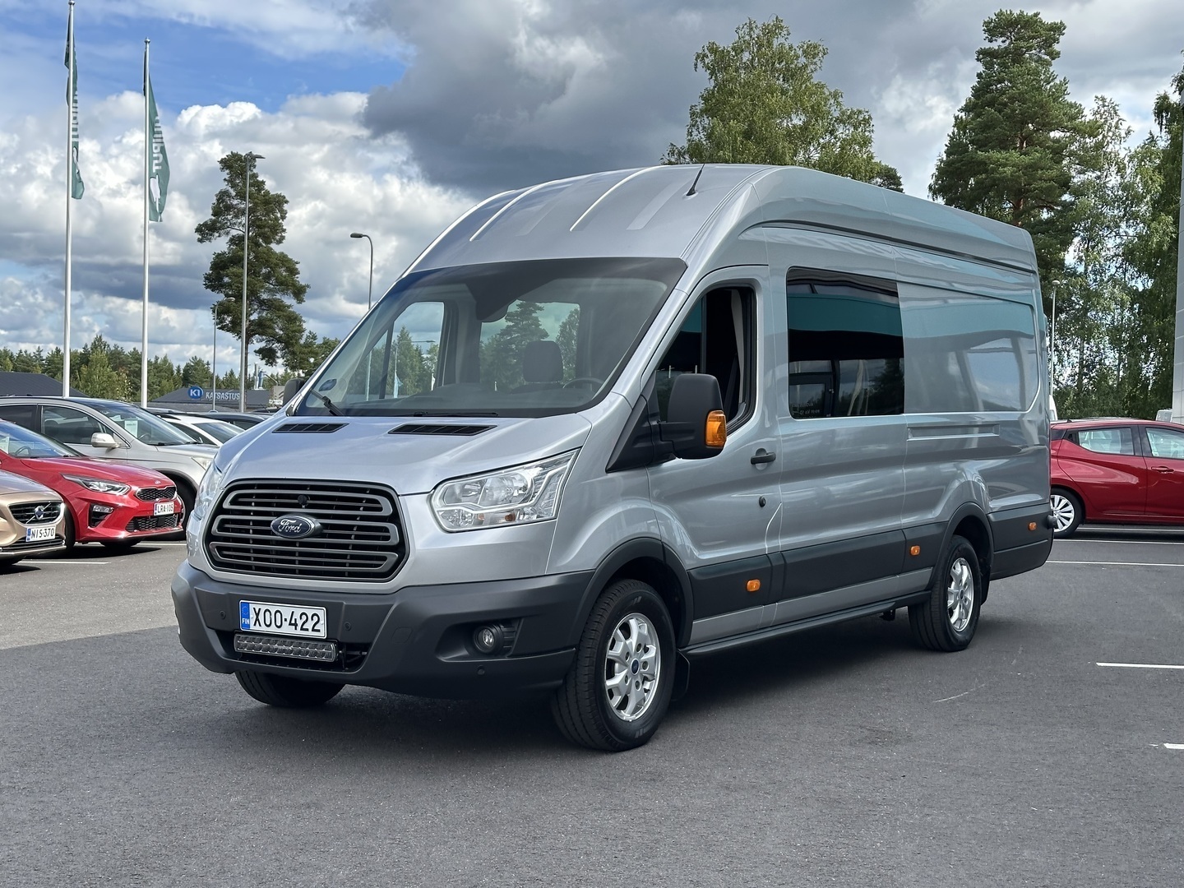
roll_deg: -1.8
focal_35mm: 48
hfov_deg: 39.7
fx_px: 1642
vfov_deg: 30.3
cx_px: 592
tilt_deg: -0.2
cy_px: 444
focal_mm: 6.86
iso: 64
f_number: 1.78
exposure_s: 1/1107
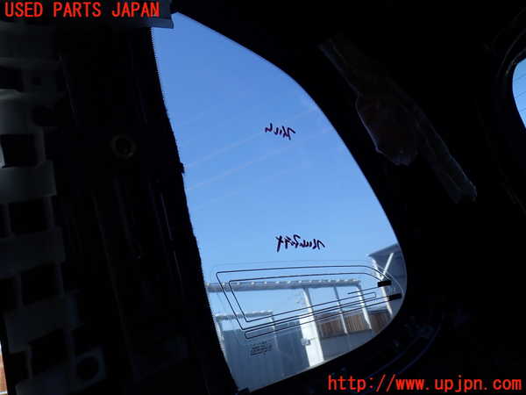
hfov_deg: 69.4
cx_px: 263
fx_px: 380
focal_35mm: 25
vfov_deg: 54.9
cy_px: 198
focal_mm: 4.5
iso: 100
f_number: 2.8
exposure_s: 1/200
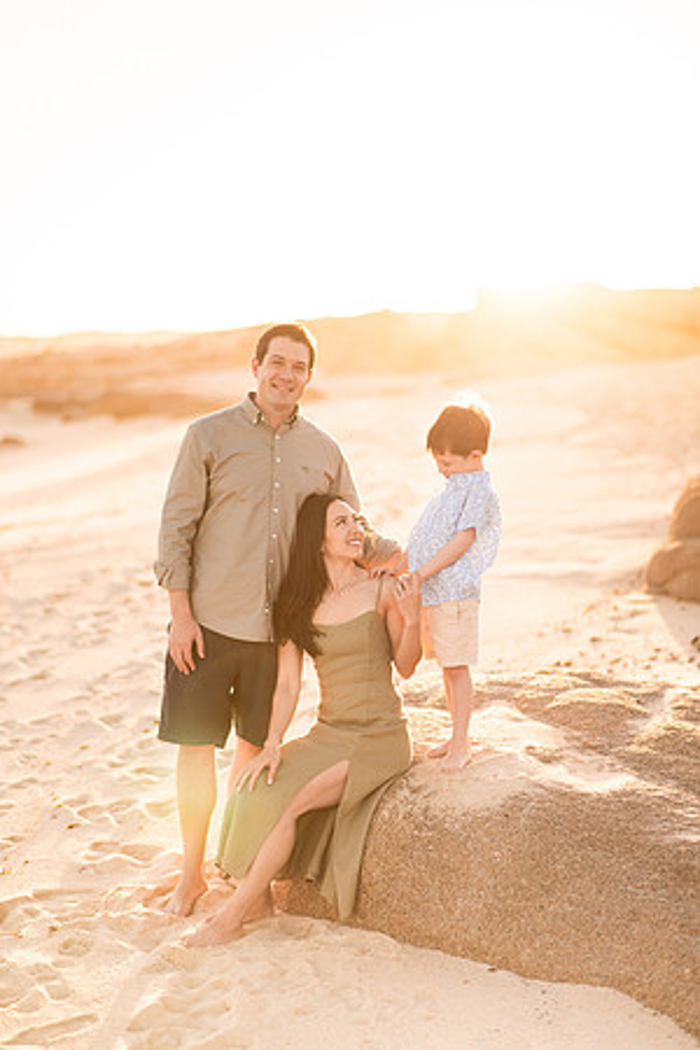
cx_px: 350
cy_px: 525
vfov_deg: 34.5
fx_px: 1692
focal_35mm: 58
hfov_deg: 23.4
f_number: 1.6
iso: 100
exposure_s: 1/3200
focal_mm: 58
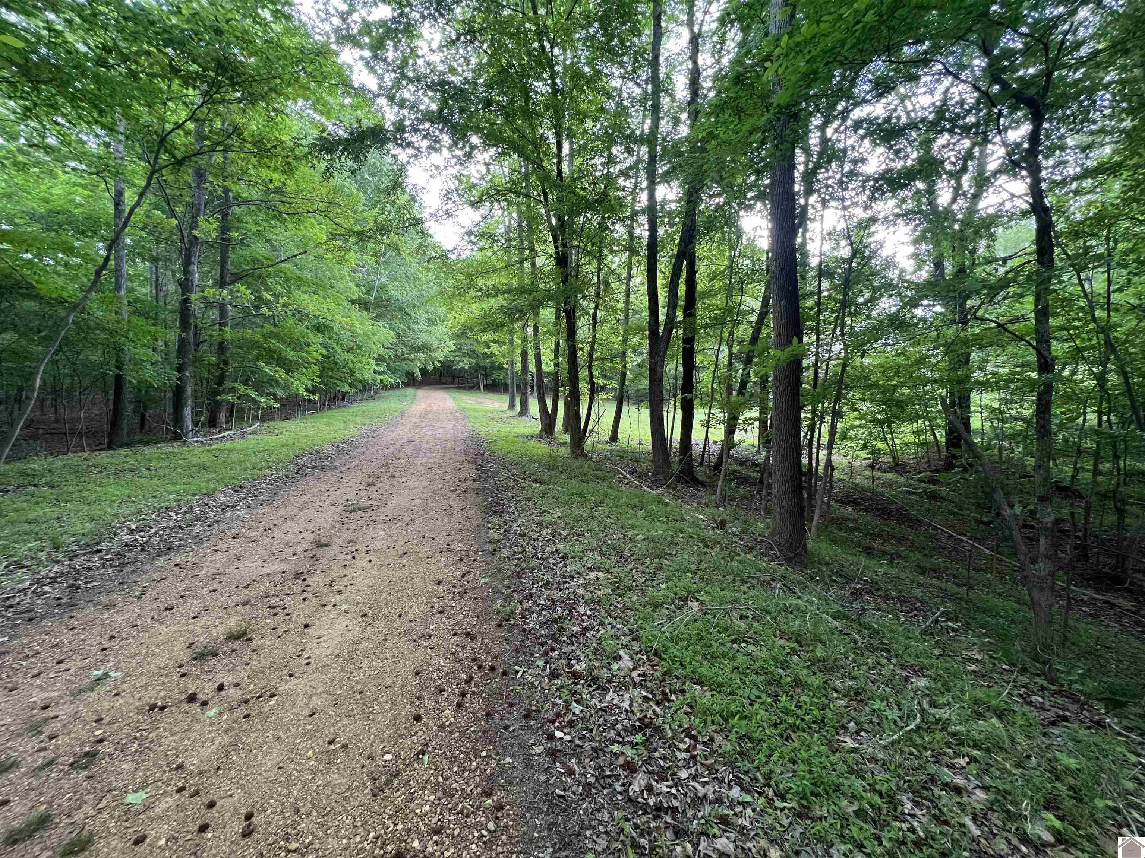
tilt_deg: -3.1
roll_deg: +1.4
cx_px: 572
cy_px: 429
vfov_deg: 89.9
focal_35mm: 13
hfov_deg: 106.2
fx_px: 430
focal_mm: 1.57
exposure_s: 1/79
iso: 250
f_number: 1.8
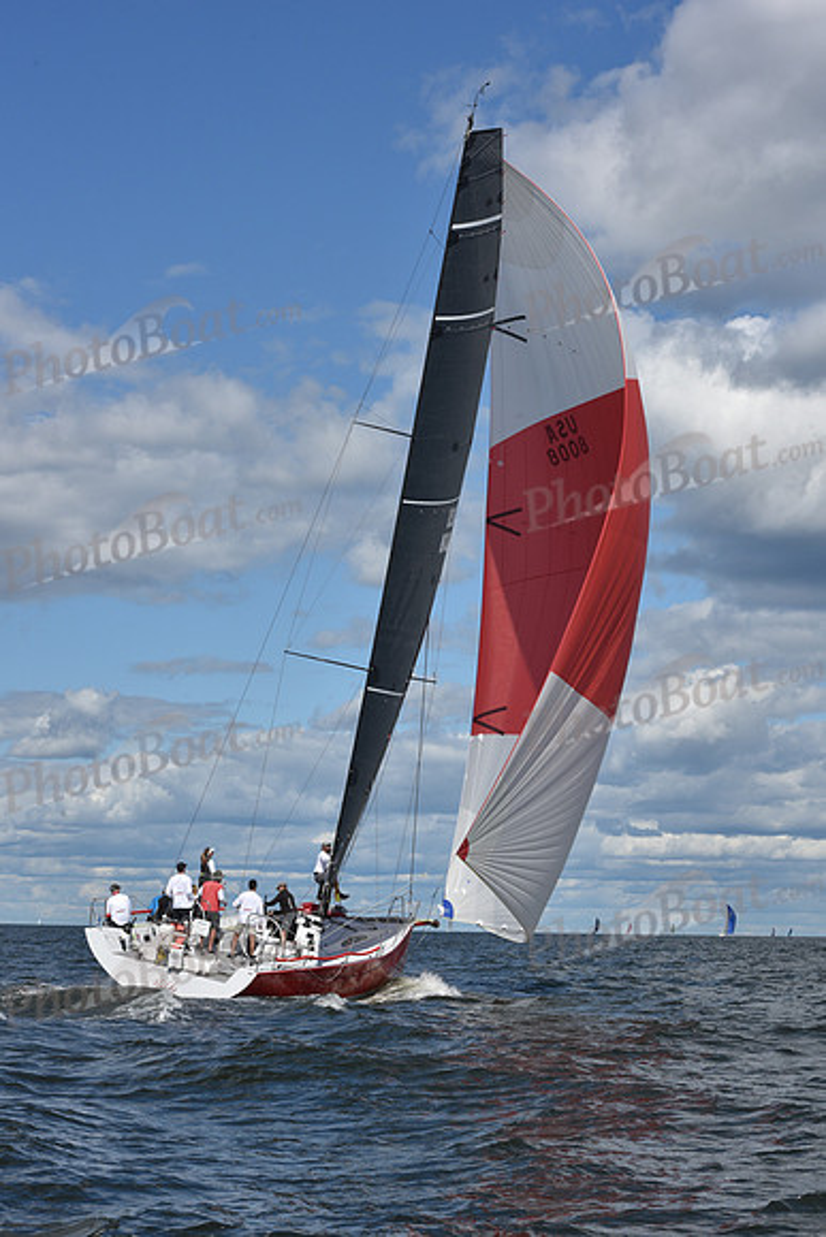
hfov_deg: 19.5
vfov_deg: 28.8
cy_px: 618
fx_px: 2408
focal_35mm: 70
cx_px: 413
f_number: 13
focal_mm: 70
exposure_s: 1/640
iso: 250
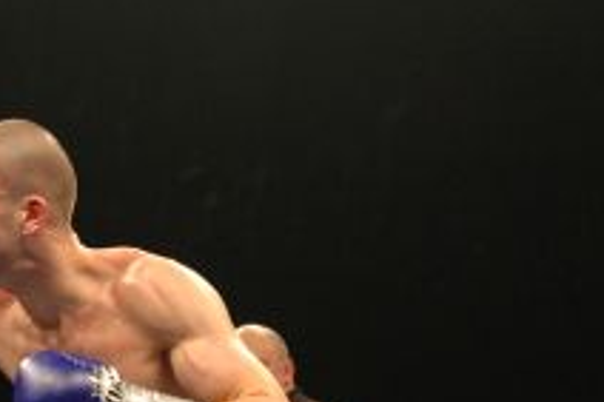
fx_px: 2096
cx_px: 137
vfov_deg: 10.9
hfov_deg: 16.3
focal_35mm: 125
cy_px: 356
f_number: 2.8
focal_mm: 28
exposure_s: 1/500
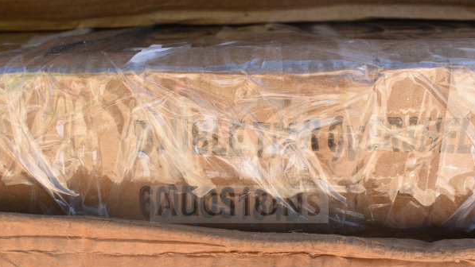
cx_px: 239
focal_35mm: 45
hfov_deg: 45.5
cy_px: 160
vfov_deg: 26.5
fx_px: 567
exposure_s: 1/200
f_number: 7.1
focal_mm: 28
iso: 200
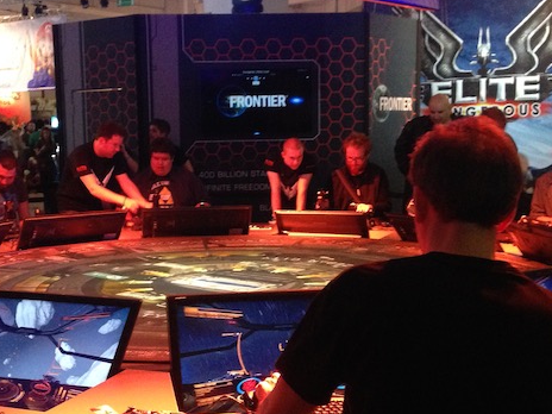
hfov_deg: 33.0
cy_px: 232
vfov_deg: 25.2
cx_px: 201
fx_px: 925
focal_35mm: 58
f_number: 2.4
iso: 400
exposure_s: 1/17
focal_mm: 4.12
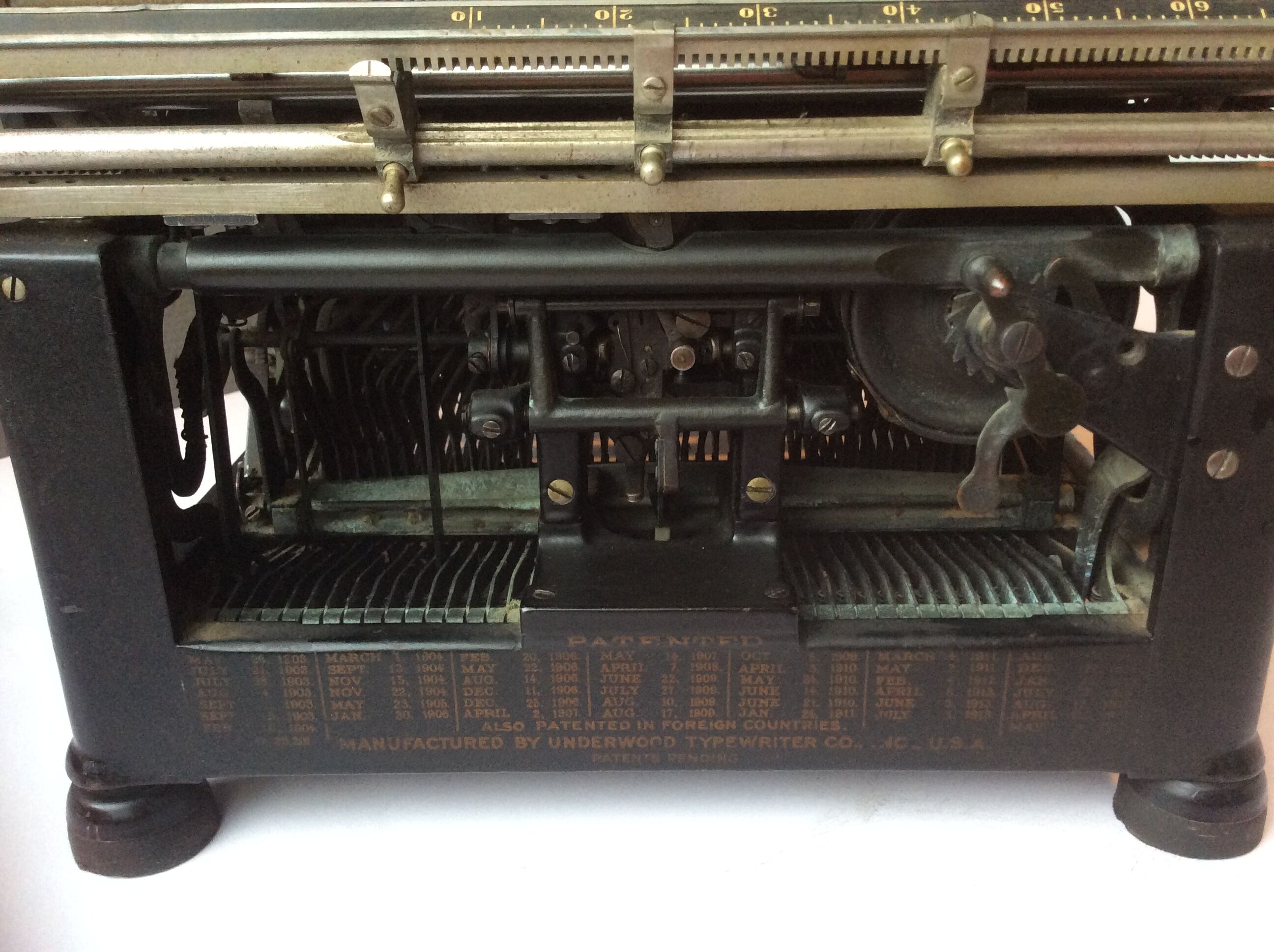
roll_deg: +3.0
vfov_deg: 44.1
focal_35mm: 32
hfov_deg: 56.9
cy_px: 476
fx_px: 1176
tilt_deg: -23.6
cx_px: 637
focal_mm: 3.3
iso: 160
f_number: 2.4
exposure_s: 1/25
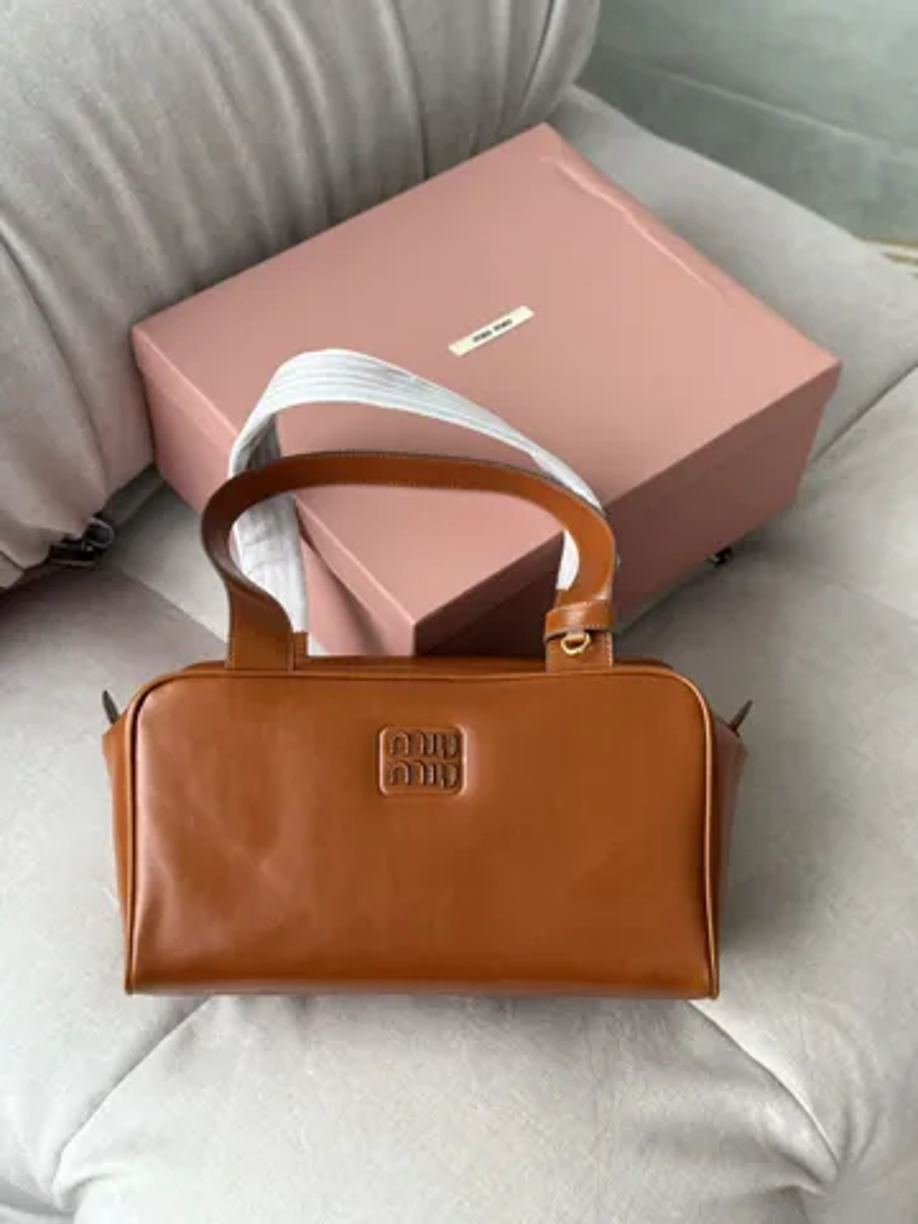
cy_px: 612
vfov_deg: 39.7
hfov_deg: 30.3
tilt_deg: -52.1
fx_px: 1697
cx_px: 459
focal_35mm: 48
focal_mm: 6.76
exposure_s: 1/60
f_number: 1.78
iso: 250
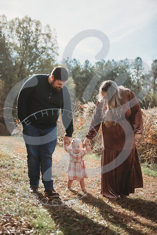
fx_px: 360
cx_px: 78
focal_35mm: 55
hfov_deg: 24.6
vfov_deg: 36.2
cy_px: 118
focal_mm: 55
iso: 100
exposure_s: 1/800
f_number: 2.8
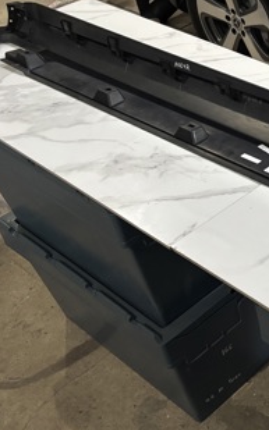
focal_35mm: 57
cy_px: 196
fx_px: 669
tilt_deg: -36.1
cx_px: 390
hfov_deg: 20.0
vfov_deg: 35.7
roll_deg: +1.0
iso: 250
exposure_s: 1/50
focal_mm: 5.96
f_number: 1.6
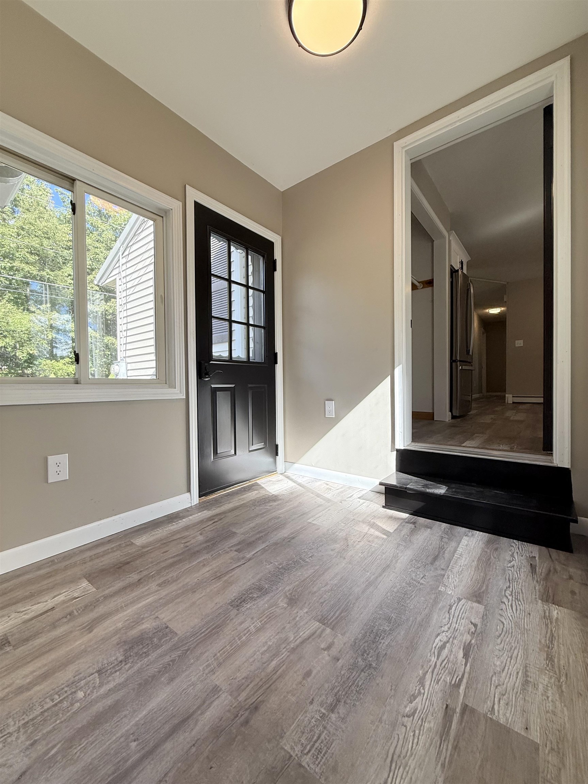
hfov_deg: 85.7
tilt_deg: -0.9
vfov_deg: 102.1
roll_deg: +0.2
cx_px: 294
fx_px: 317
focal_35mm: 14
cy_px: 392
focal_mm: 2.22
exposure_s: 1/236
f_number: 2.2
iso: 64
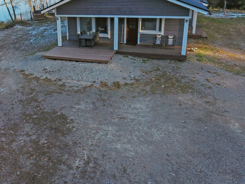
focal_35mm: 30
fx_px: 212
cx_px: 72
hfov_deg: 57.9
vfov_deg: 45.5
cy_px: 51
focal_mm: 3.61
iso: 100
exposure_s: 1/290
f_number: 2.8
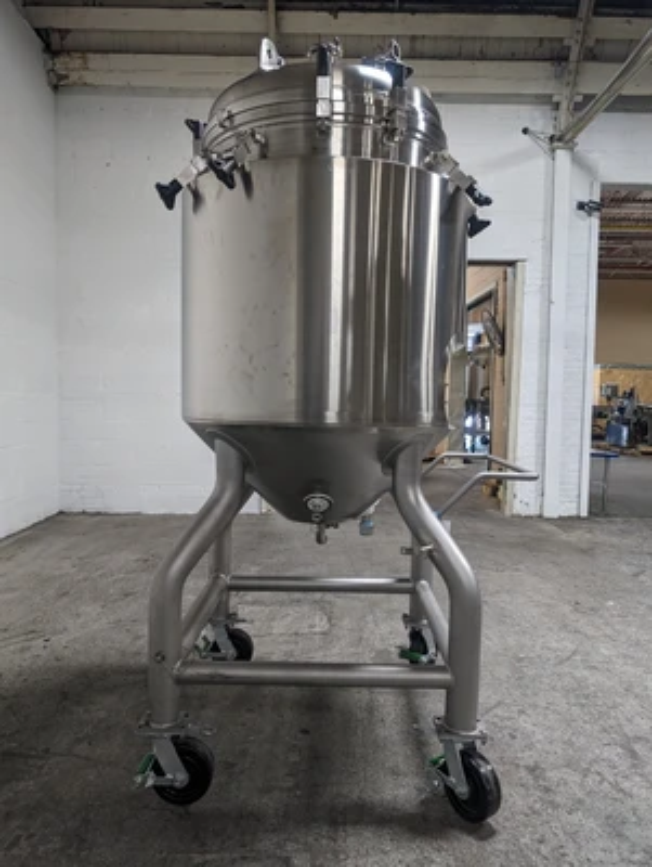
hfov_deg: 56.9
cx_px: 326
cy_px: 434
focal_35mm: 24
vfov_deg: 71.5
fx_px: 601
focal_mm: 6.9
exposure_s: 1/40
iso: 109
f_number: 1.68
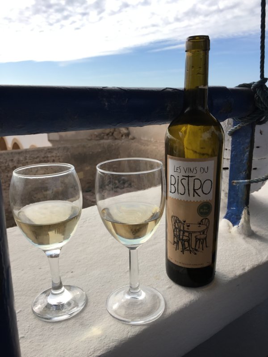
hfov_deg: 48.2
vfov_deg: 61.7
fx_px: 299
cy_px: 178
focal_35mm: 29
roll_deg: -0.7
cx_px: 134
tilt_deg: -14.8
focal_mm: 4.15
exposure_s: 1/1261
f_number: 2.2
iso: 25
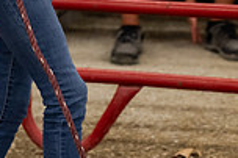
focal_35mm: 279
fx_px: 1842
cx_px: 80
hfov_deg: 7.4
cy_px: -134
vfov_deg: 4.9
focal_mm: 73
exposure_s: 1/400
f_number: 2.8
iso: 3200
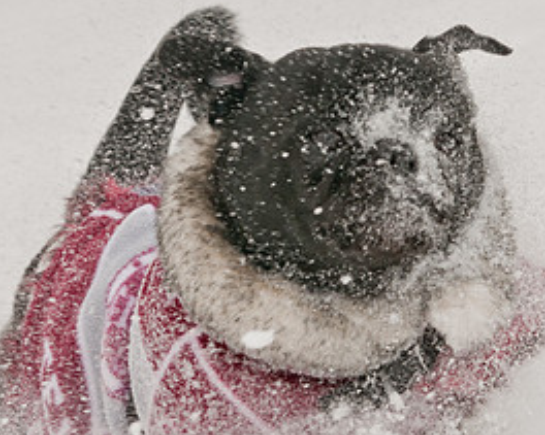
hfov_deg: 4.8
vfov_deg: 3.9
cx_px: 442
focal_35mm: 401
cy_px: 201
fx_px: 6466
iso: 200
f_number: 5.6
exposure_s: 1/1000
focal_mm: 130
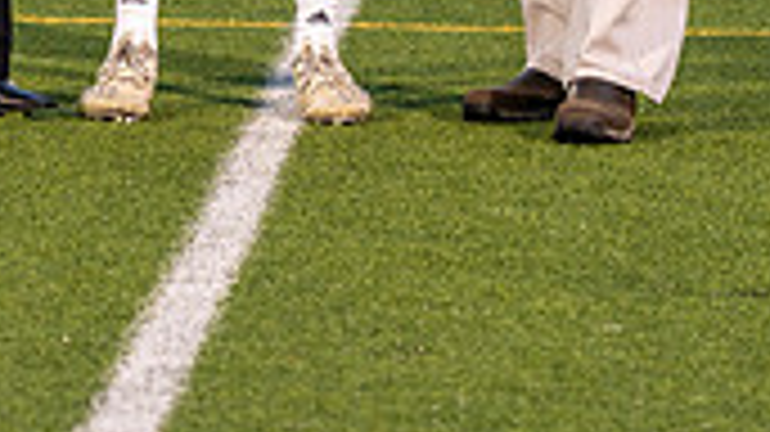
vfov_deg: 2.3
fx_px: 10714
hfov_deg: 4.1
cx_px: 243
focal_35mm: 525
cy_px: -540
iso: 800
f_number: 4.5
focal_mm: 191
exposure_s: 1/125
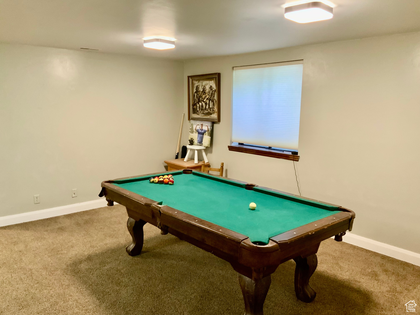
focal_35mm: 29
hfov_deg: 61.7
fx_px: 352
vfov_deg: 48.2
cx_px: 210
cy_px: 158
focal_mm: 3
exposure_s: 1/60
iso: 250
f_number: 1.8
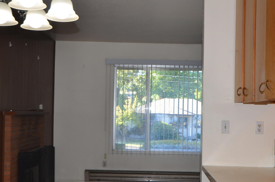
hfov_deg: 36.3
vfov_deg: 24.5
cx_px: 153
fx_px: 419
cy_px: 102
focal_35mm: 55
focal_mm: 19
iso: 400
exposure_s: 1/60
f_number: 5.6
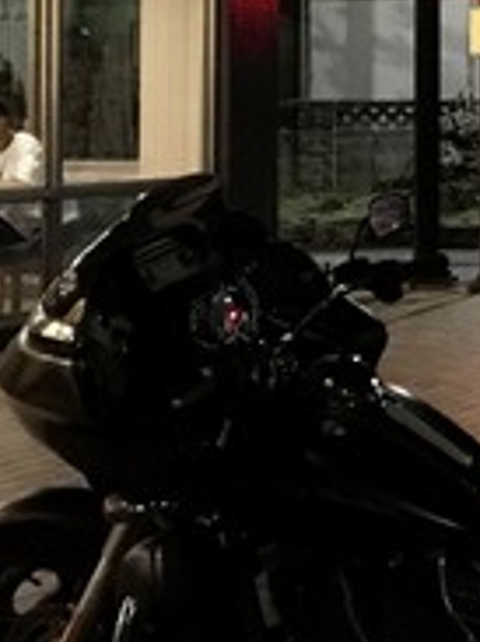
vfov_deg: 17.6
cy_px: 60
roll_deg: +0.3
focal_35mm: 110
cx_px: 837
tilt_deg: +1.3
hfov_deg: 12.4
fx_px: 2036
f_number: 1.8
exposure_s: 1/5
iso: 100
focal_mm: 3.99
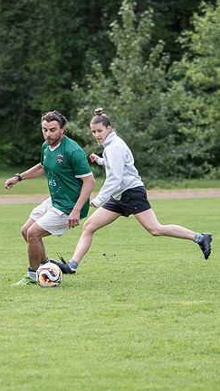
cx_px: 35
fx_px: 3034
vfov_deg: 7.4
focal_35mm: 292
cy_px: 196
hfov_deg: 4.2
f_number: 2.8
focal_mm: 100
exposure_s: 1/1250
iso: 640
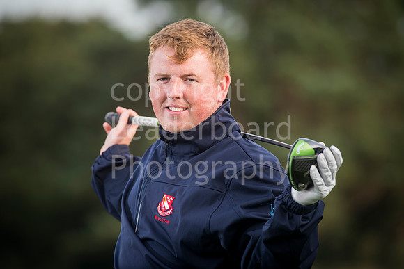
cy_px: 134
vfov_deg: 4.6
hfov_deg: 6.9
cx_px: 202
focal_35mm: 300
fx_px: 3367
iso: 250
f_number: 7.1
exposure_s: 1/250
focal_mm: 300
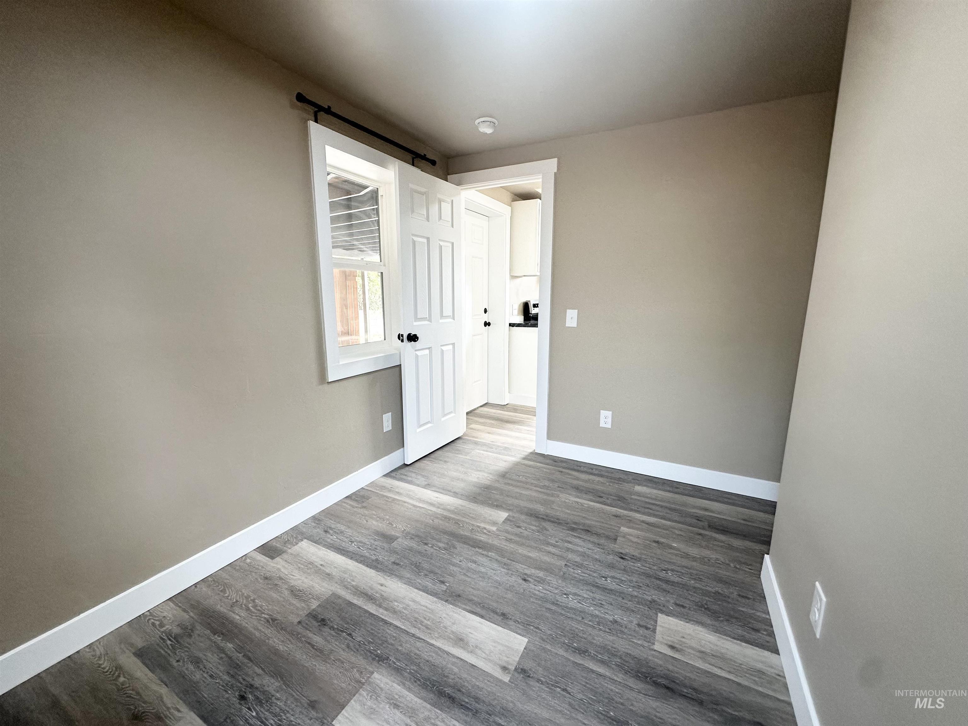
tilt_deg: -9.6
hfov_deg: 102.1
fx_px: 391
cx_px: 484
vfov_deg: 85.7
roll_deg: -0.7
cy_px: 363
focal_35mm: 14
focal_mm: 2.22
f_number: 2.2
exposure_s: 1/120
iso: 160
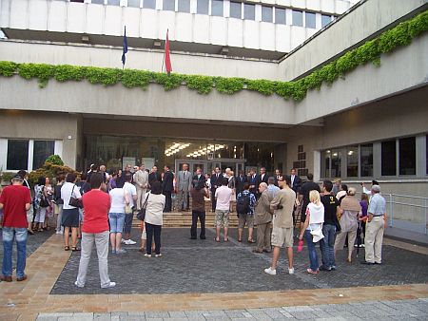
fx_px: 421
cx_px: 214
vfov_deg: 41.8
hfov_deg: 53.9
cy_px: 160
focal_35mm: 34
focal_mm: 5.6
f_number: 2.7
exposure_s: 1/90
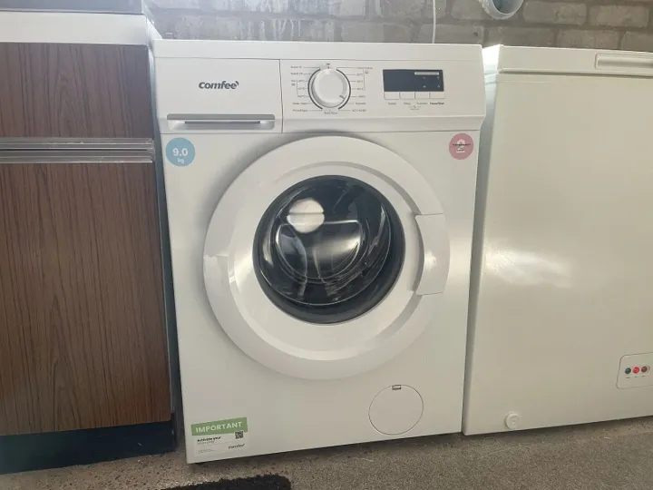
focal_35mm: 26
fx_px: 490
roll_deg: -0.3
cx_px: 326
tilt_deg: -14.0
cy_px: 245
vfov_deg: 53.1
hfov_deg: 67.3
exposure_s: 1/121
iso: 125
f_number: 1.6
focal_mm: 4.2
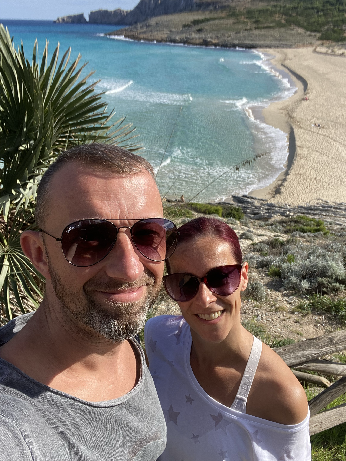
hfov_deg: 46.8
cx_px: 173
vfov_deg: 60.0
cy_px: 230
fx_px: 400
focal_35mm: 30
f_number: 2.2
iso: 25
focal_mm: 2.71
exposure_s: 1/587
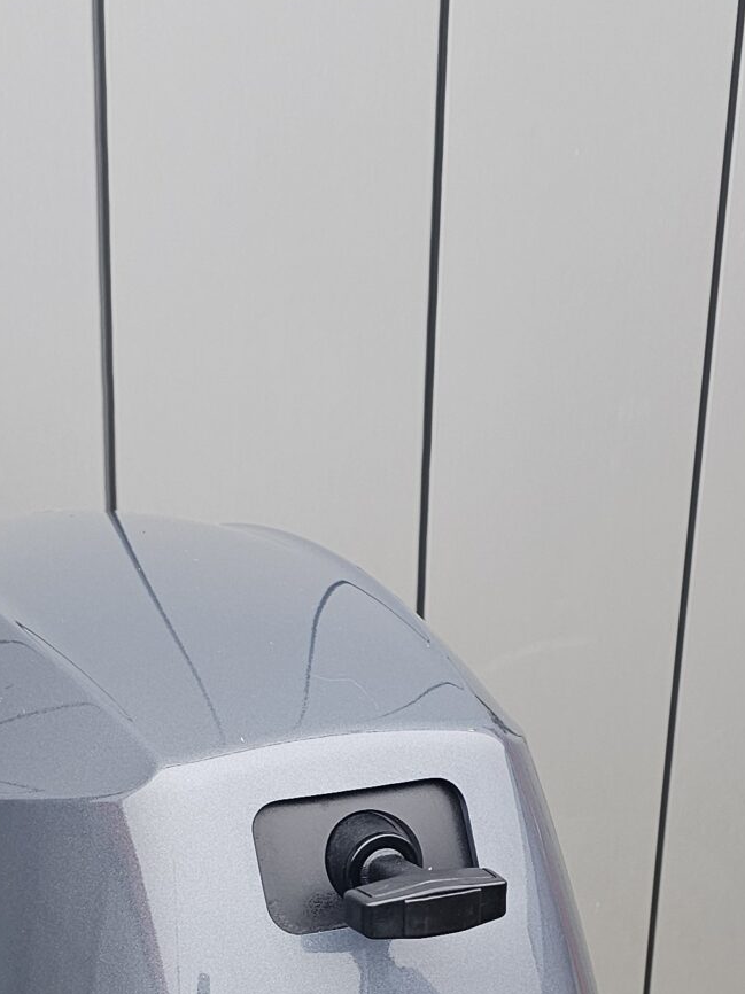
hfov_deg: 21.6
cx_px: 357
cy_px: 926
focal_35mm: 68
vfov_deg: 27.4
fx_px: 1952
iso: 125
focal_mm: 6.3
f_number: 1.7
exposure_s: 1/100
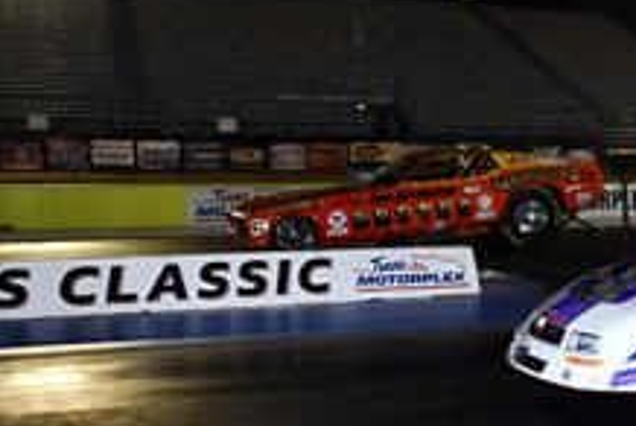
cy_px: 283
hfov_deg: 32.8
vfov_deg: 24.6
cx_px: 656
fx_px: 973
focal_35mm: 55
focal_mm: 16
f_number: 5
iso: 1000
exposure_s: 1/250
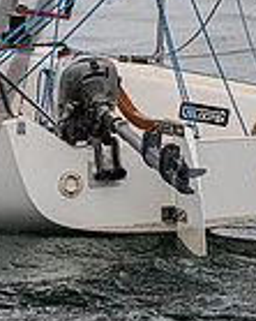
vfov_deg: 1.8
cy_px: -87
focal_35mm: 1057
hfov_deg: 1.5
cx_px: -196
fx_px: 10022
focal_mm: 270
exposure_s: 1/3200
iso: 400
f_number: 5.6
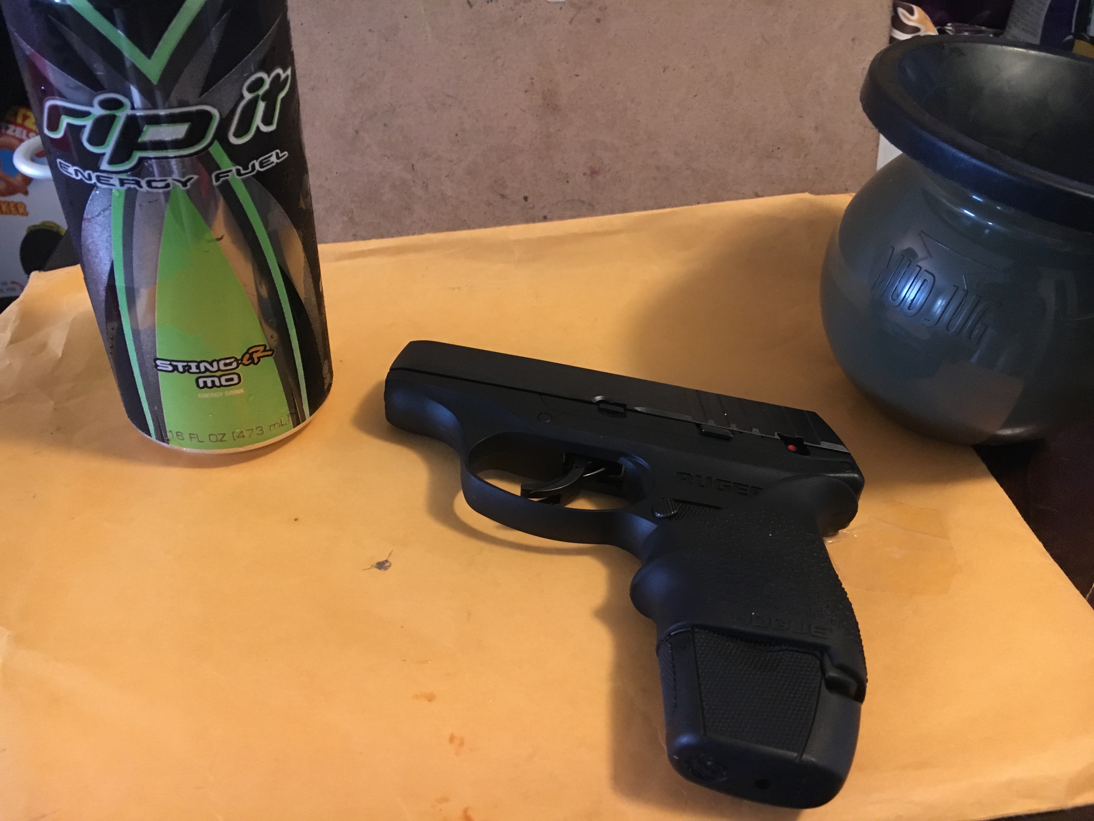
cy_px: 410
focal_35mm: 29
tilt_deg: -39.5
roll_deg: -3.4
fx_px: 917
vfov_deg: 48.2
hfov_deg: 61.7
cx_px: 547
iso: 400
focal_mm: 4.15
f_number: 2.2
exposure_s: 1/15
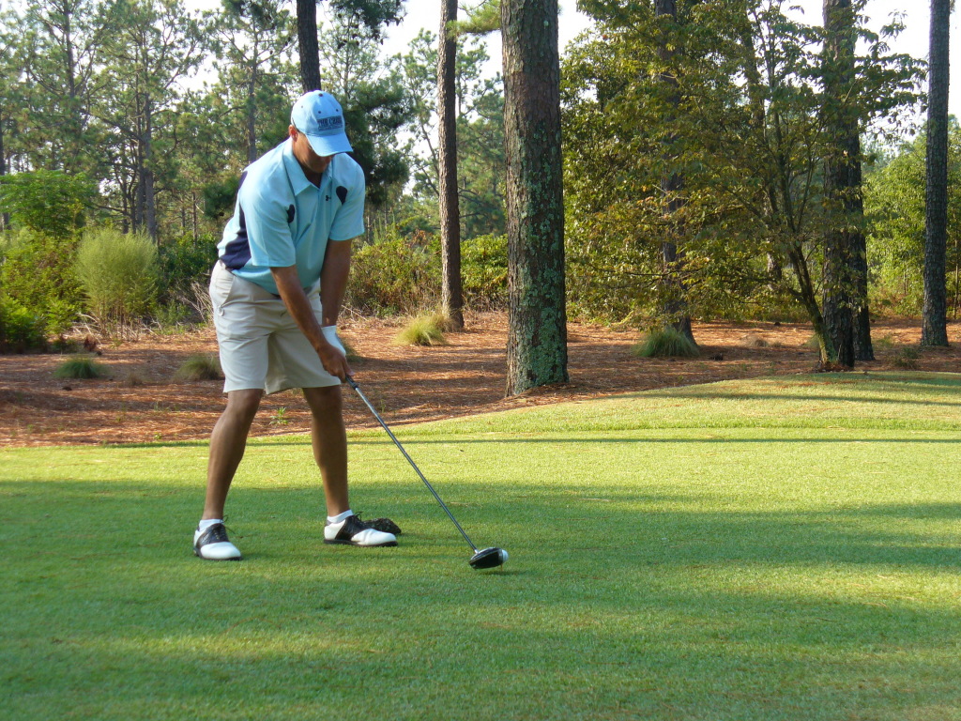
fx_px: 2443
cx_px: 480
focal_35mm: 88
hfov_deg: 22.3
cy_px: 360
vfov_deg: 16.8
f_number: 3.4
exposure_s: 1/200
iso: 80
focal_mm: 14.5
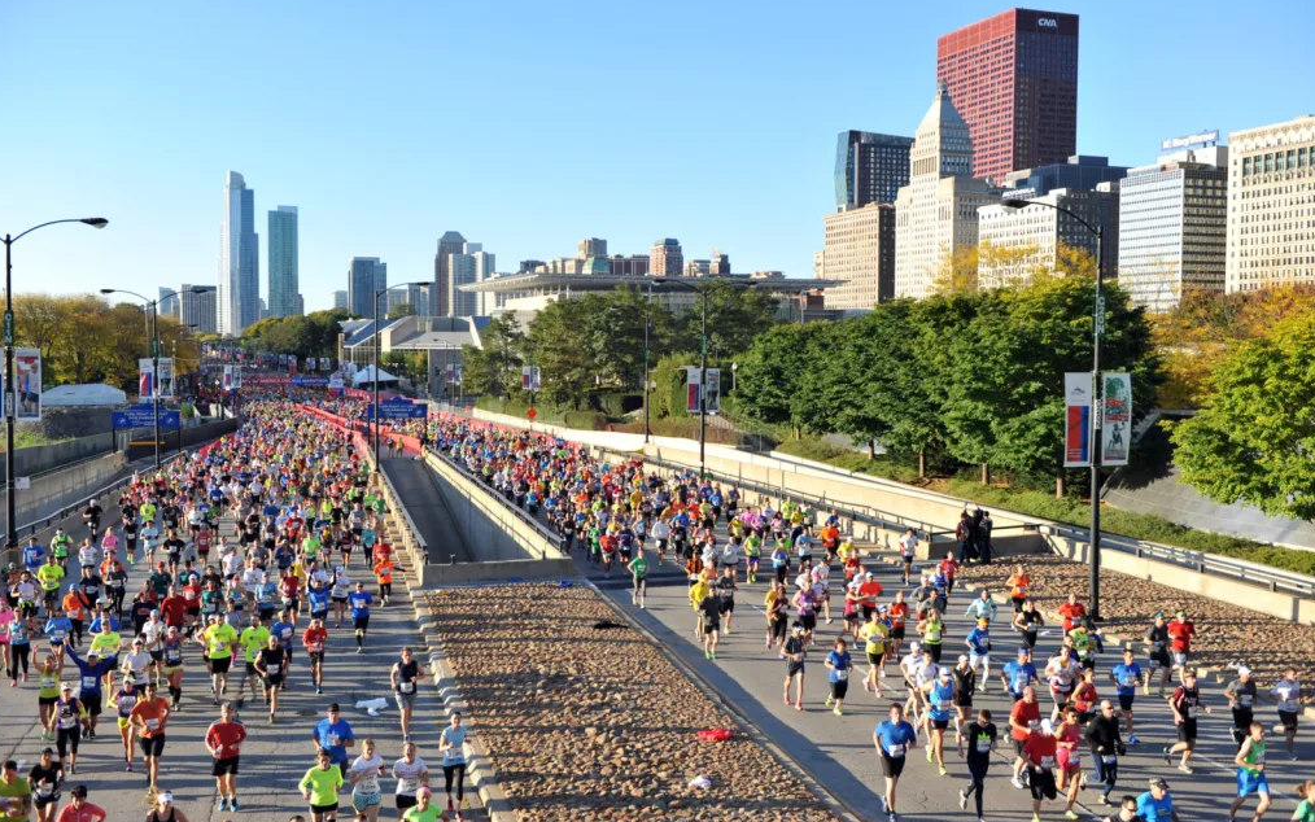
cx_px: 656
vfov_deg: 35.3
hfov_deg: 54.0
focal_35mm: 36
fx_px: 1290
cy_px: 382
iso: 800
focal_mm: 35
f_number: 4
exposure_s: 1/2000
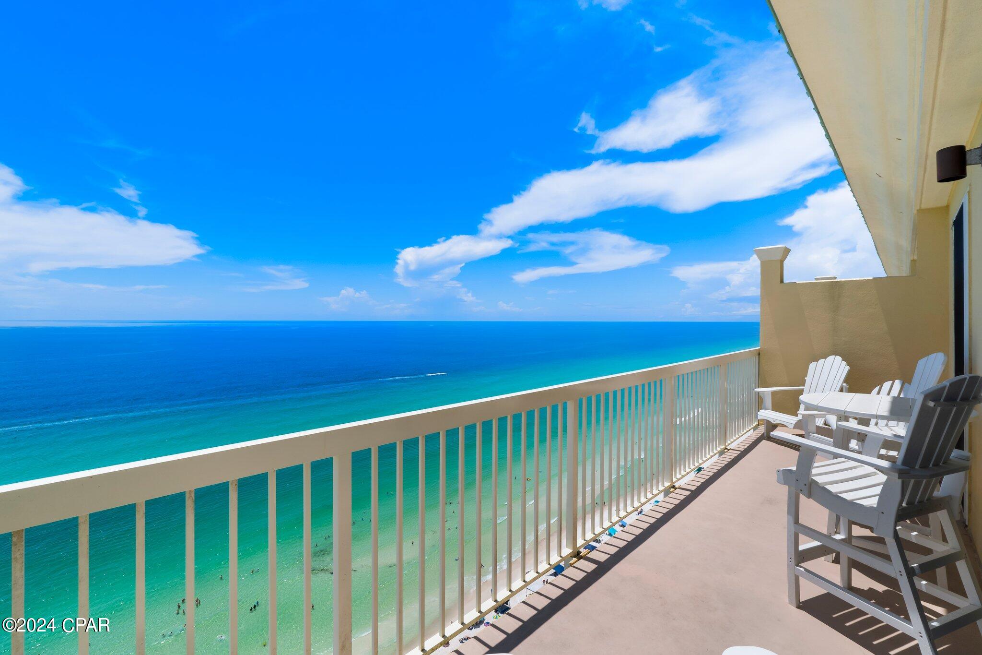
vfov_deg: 77.3
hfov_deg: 100.4
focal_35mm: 15
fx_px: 409
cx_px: 491
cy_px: 328
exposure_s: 1/200
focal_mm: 10
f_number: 9
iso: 100
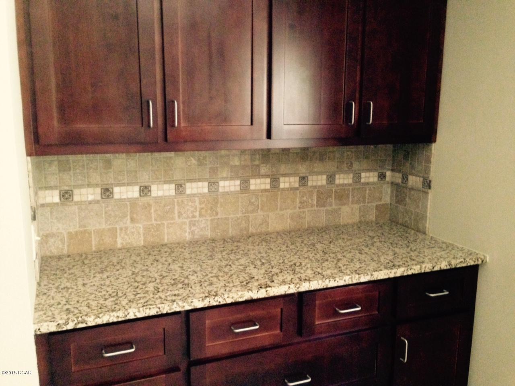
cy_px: 193
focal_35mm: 33
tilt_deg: -11.0
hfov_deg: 55.4
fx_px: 491
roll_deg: -0.8
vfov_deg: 42.9
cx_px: 258
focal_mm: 4.12
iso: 800
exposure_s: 1/15
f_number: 2.4
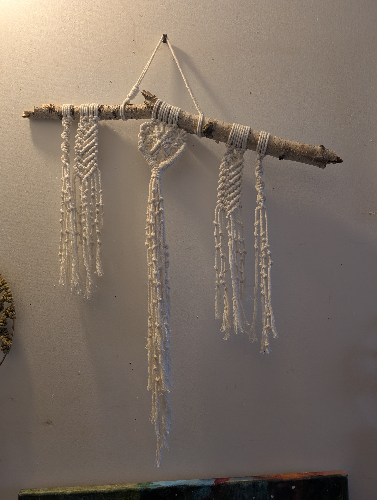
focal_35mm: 24
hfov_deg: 56.9
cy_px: 250
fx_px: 348
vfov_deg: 71.5
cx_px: 188
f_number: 1.68
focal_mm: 6.9
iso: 199
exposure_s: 1/120
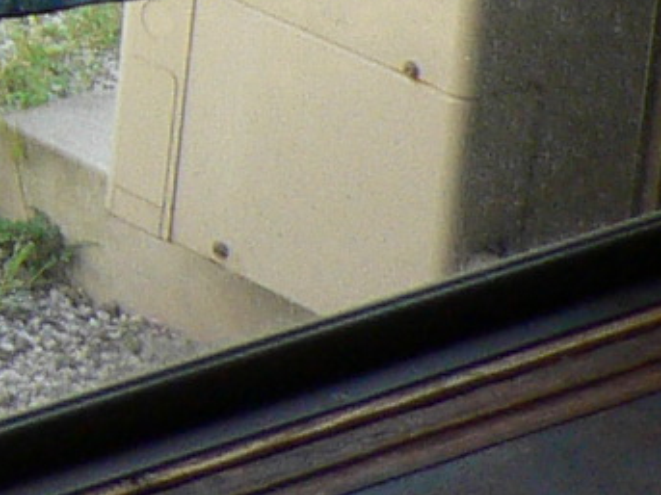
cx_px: -1775
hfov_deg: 6.3
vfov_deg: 5.2
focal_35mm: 269
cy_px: -953
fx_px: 5135
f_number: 2.8
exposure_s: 1/100
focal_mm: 6
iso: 100
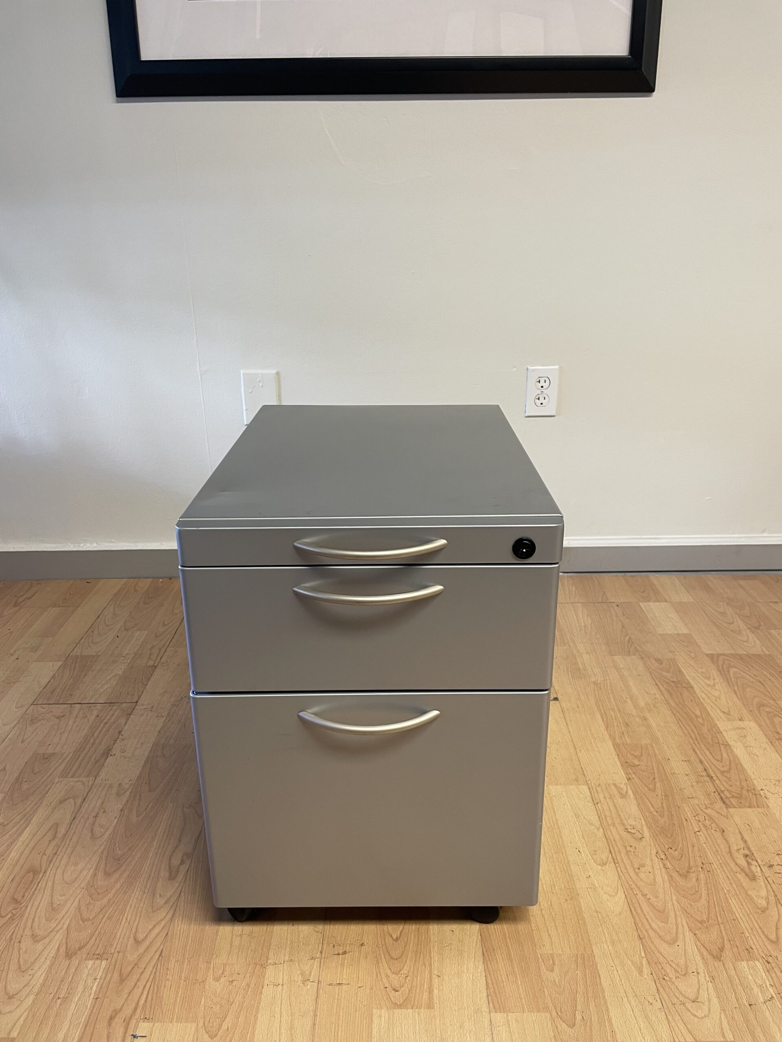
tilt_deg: -20.0
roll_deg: +0.9
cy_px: 521
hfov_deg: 53.1
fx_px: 783
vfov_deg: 67.3
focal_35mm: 26
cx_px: 391
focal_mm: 4.2
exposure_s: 1/60
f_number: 1.6
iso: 80
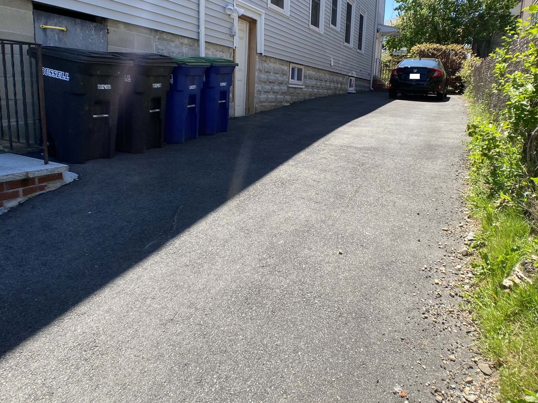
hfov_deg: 51.1
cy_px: 165
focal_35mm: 36
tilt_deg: -9.3
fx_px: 559
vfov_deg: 39.5
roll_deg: -3.3
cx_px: 316
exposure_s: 1/1103
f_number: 1.8
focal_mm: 4.25
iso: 32
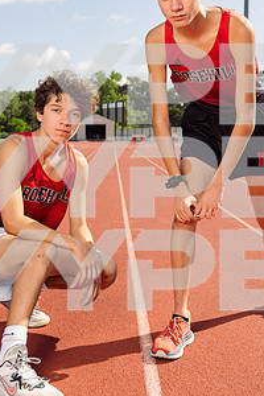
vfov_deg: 36.8
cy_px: 178
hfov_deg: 25.0
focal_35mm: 54
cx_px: 115
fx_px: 594
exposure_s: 1/250
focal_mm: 36
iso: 125
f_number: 5.6
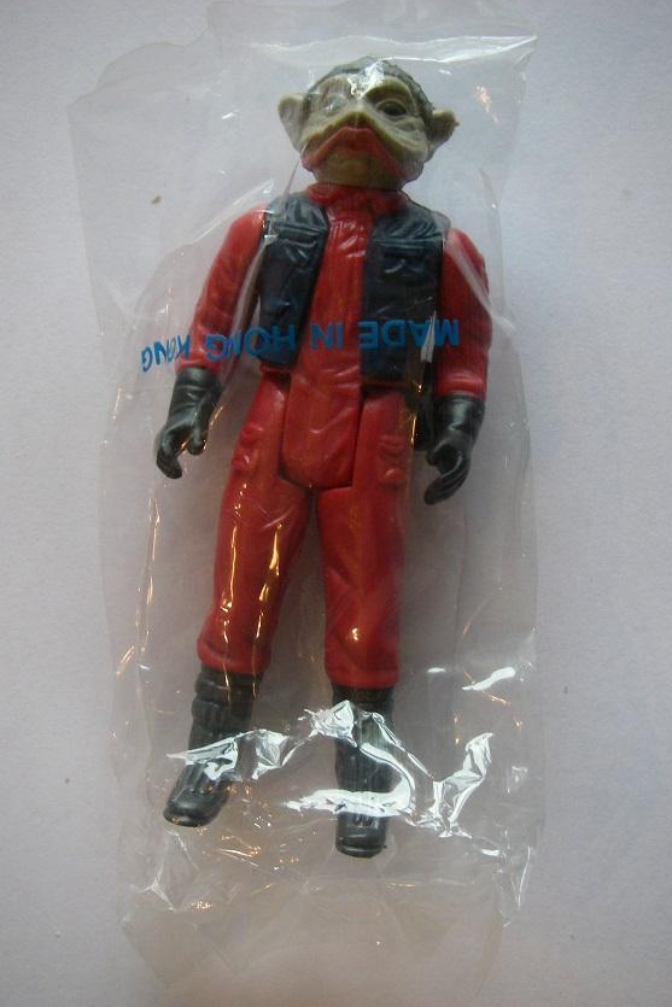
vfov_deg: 48.5
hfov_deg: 33.4
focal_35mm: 40
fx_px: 1119
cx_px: 344
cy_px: 506
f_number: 3.3
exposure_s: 1/40
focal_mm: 6.3
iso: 200
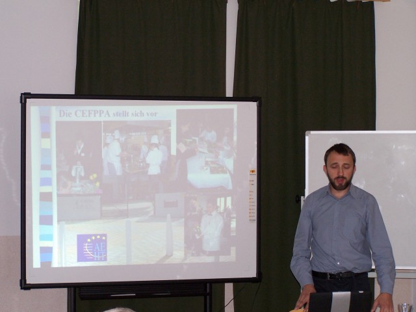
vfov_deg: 15.7
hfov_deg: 20.9
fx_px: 1130
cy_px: 156
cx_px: 208
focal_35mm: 94
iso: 140
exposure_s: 1/90
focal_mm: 15.6
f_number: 3.2
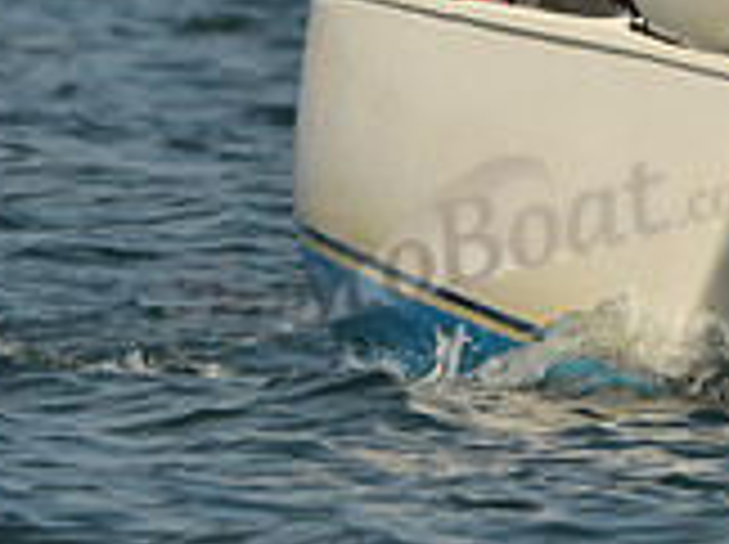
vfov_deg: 1.1
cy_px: -47
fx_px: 29019
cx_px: 1022
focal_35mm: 1380
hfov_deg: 1.4
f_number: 8
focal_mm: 400
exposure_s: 1/1250
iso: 320
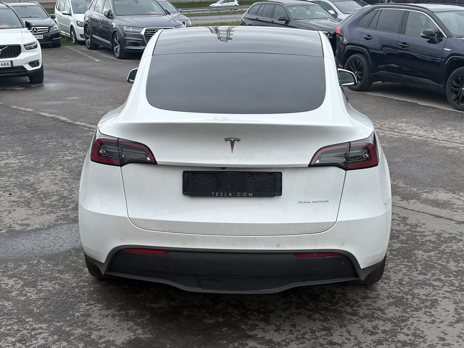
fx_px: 697
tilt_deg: -14.7
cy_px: 174
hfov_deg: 36.8
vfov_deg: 28.0
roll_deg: +1.3
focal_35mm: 52
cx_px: 232
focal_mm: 5.96
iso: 32
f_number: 1.6
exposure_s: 1/1422
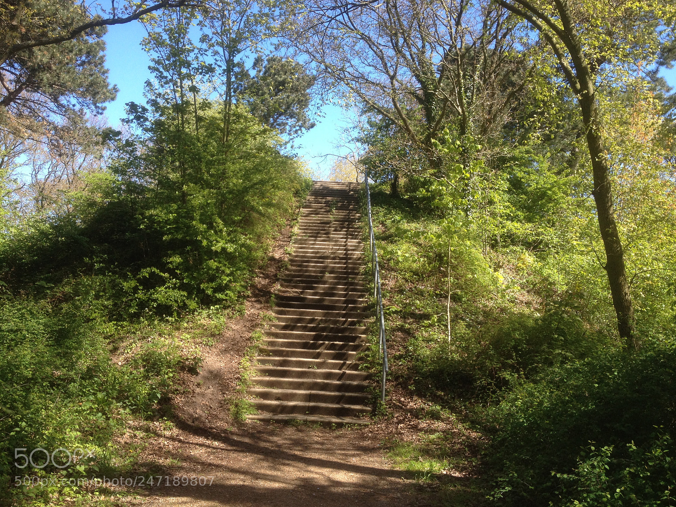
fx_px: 703
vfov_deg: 39.7
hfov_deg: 51.4
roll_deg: -3.0
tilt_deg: +8.1
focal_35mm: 36
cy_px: 255
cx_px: 335
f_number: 2.4
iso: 50
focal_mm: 4.28
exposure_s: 1/424
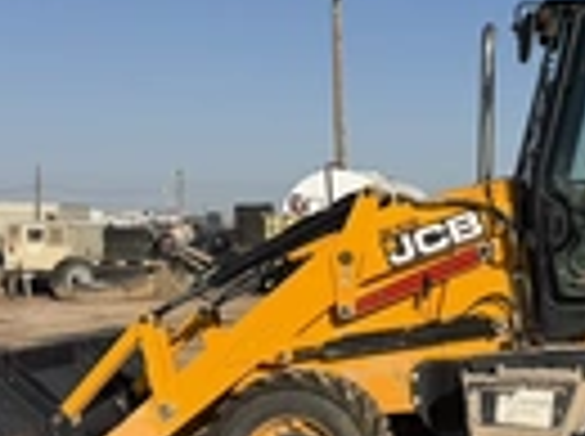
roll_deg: +0.4
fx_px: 1248
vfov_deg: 19.8
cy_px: 243
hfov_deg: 23.5
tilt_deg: +0.3
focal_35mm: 74
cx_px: 747
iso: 80
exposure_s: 1/6711
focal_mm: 6.76
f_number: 1.78
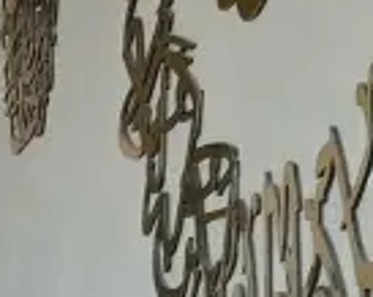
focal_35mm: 175
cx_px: -913
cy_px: 428
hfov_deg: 8.4
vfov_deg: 8.6
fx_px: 1928
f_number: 1.8
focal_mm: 5.54
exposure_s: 1/120
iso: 250
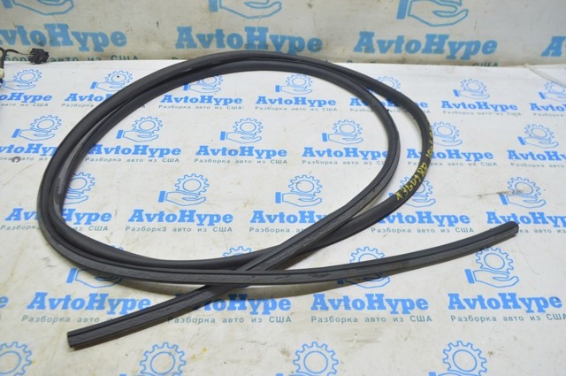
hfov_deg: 57.3
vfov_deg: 39.9
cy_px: 188
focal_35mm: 33
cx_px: 283
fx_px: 518
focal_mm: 22
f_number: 5.6
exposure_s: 1/20
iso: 400
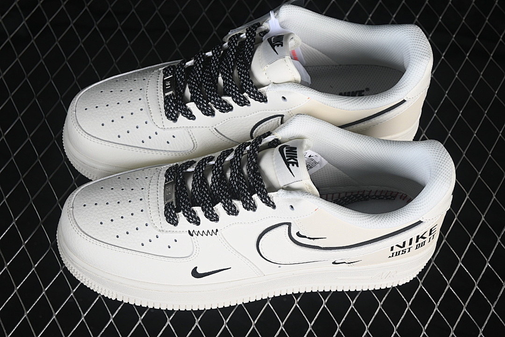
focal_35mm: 75
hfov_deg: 27.0
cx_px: 252
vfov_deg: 18.2
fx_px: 1052
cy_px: 168
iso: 160
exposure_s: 1/80
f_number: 7.1
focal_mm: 50
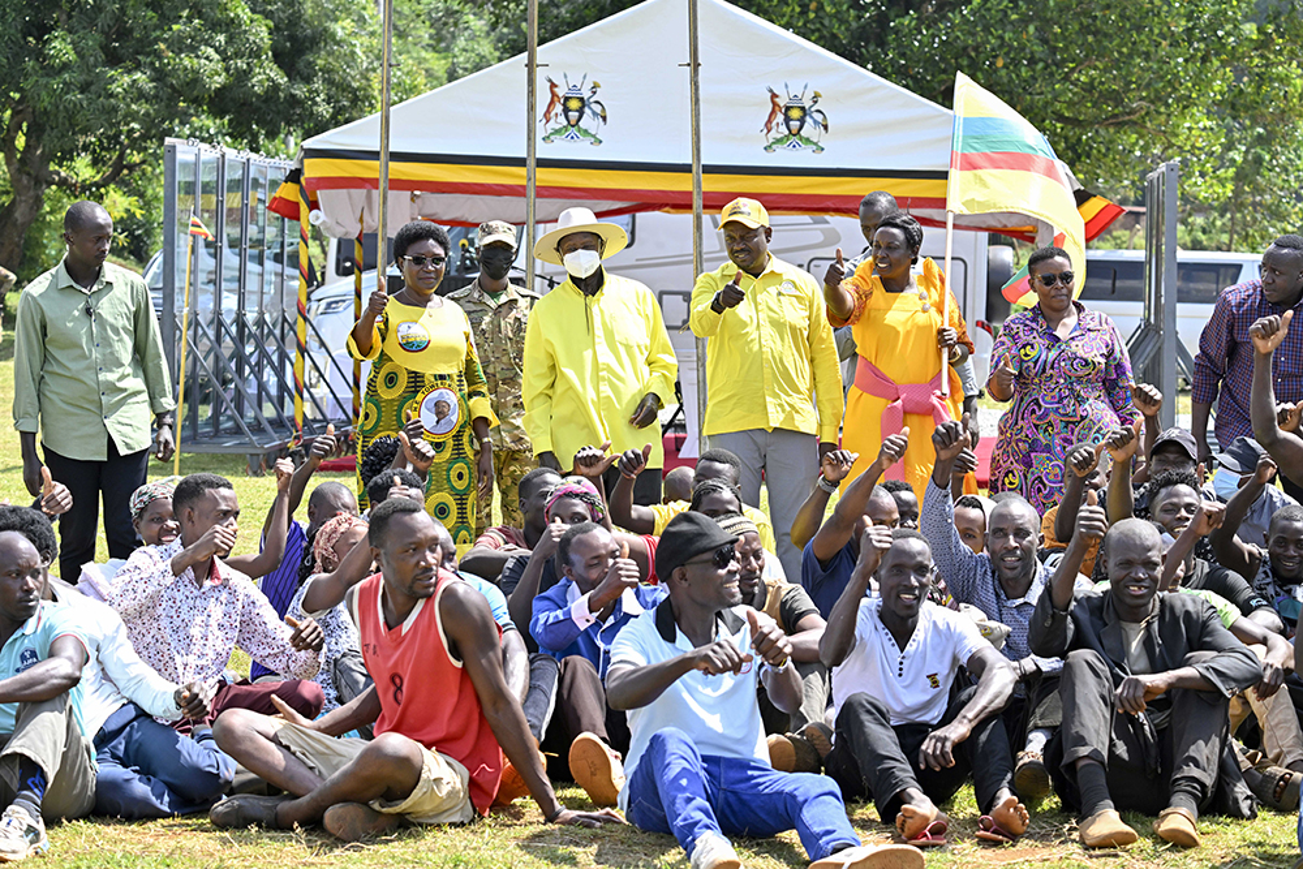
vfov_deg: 13.7
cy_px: 434
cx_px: 652
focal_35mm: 100
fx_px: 3620
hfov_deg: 20.4
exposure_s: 1/1000
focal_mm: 100
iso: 800
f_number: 7.1
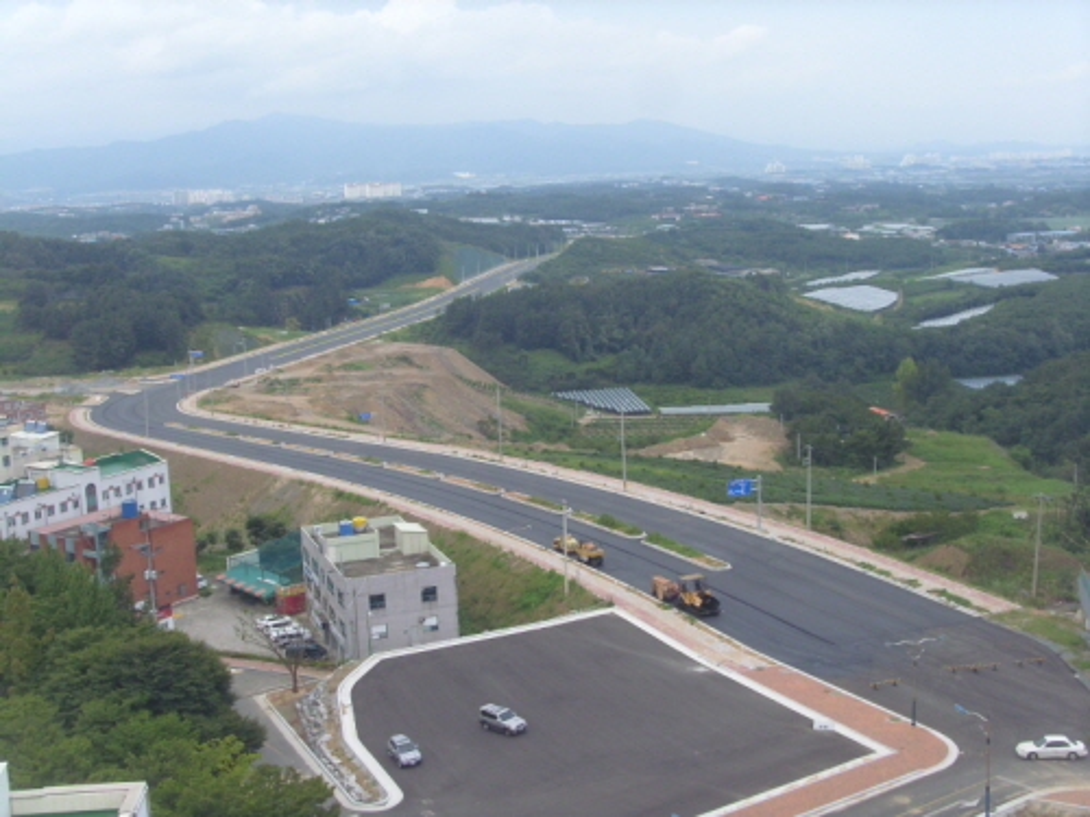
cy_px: 408
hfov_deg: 44.8
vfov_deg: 34.3
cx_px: 545
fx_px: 1323
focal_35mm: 42
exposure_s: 1/250
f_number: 5.8
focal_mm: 7
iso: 80
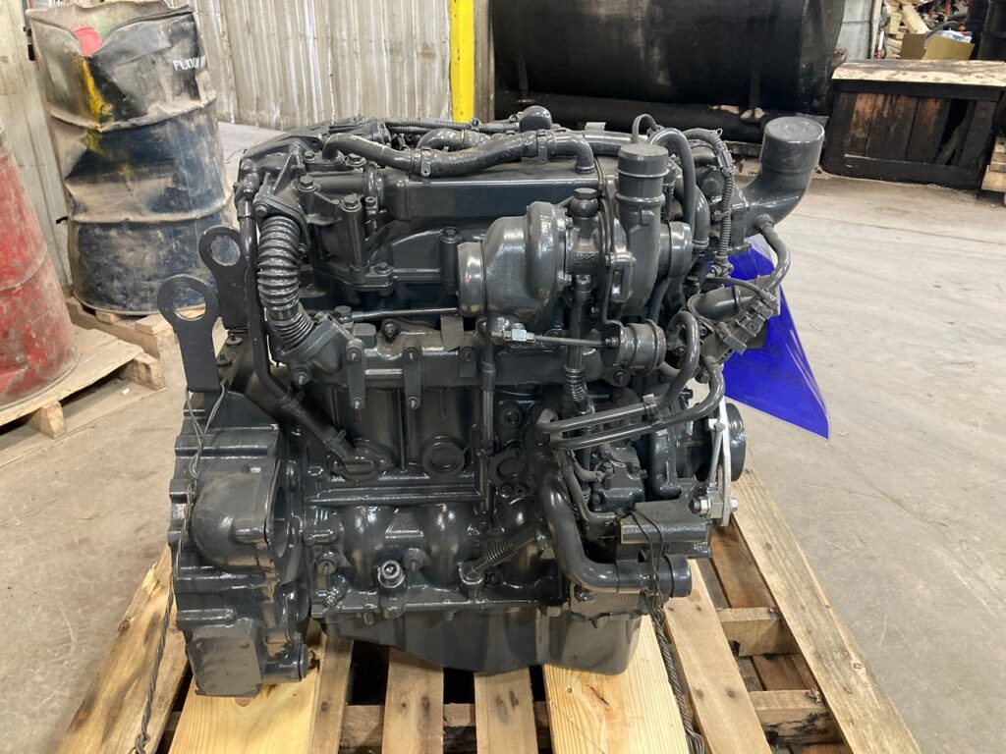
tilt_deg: -27.0
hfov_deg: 63.4
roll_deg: -0.6
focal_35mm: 28
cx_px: 503
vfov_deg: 49.7
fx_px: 814
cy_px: 377
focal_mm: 3.99
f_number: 1.8
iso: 400
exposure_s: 1/30
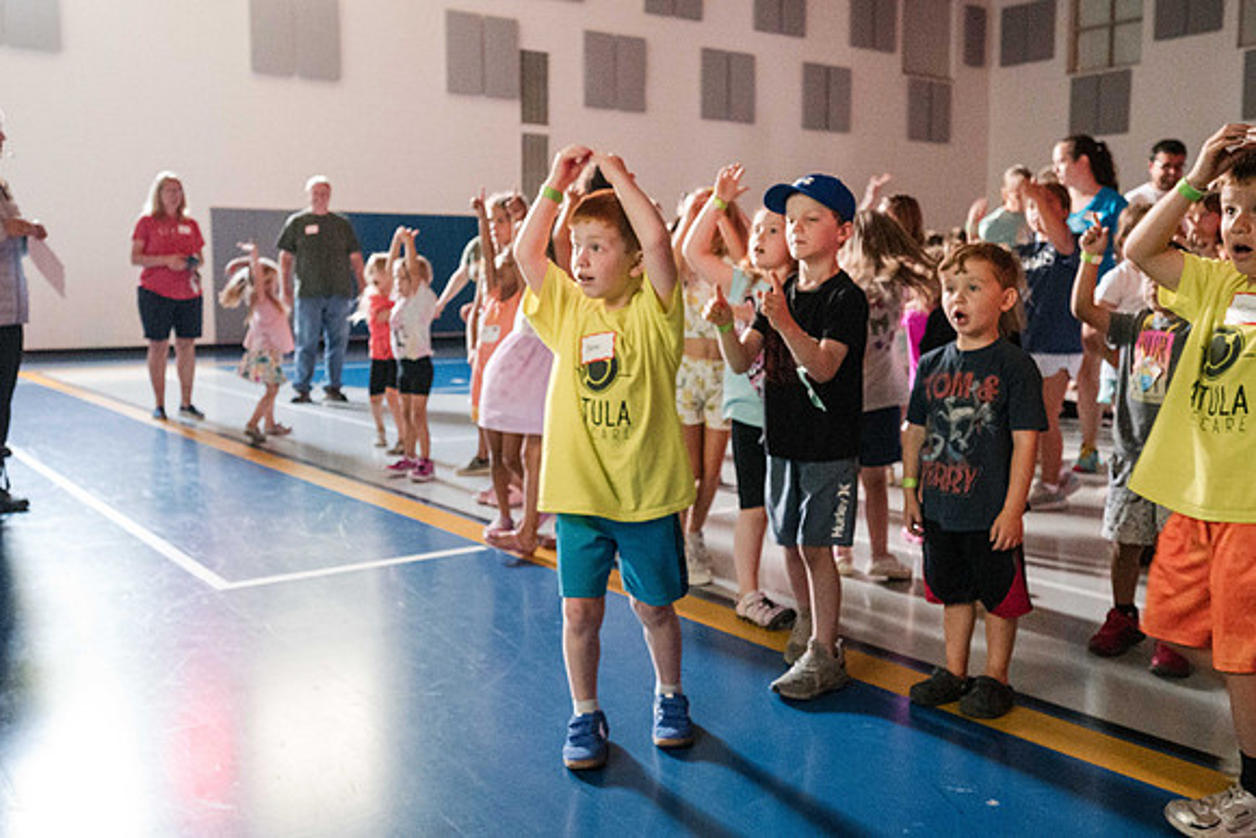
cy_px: 411
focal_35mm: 33
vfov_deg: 40.1
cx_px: 615
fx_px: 1148
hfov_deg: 57.4
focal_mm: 30
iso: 20000
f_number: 4
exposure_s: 1/60
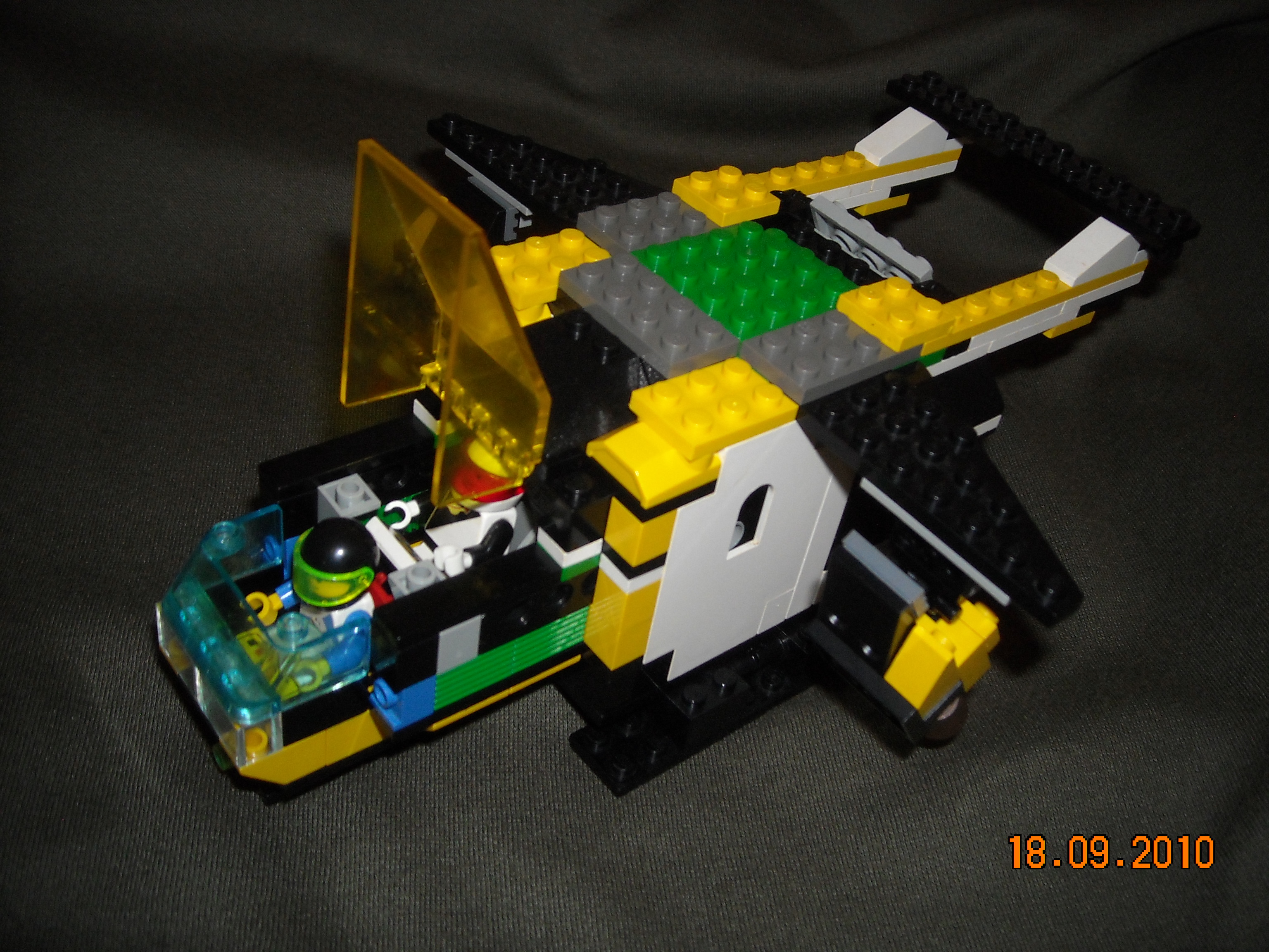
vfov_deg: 40.7
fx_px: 1283
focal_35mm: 35
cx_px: 634
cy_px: 476
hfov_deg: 52.6
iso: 200
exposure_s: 1/60
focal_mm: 5.7
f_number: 5.6
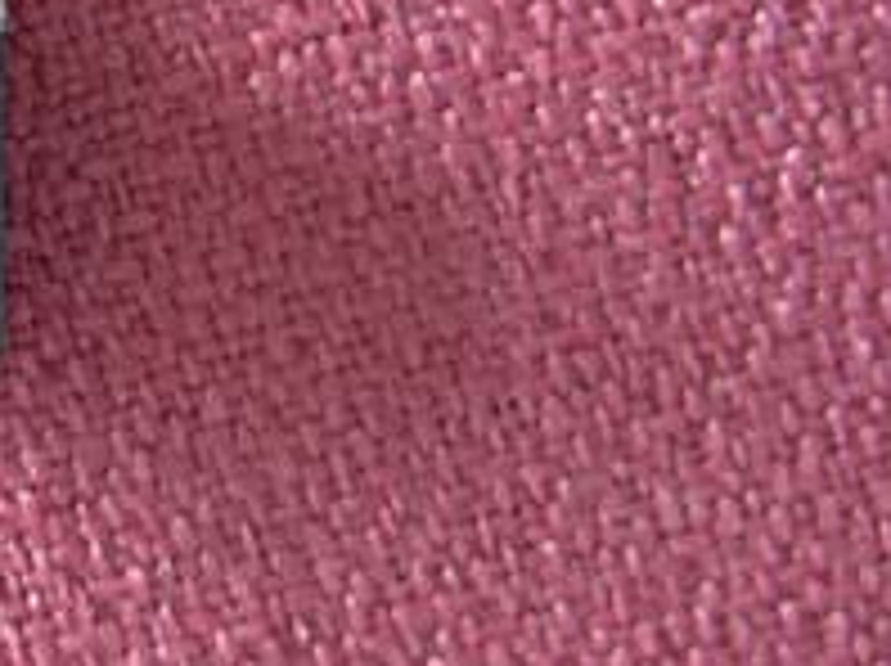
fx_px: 2468
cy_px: 304
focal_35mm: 96
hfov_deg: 19.4
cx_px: -140
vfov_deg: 15.4
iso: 55
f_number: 2.9
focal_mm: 6.3
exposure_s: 1/4
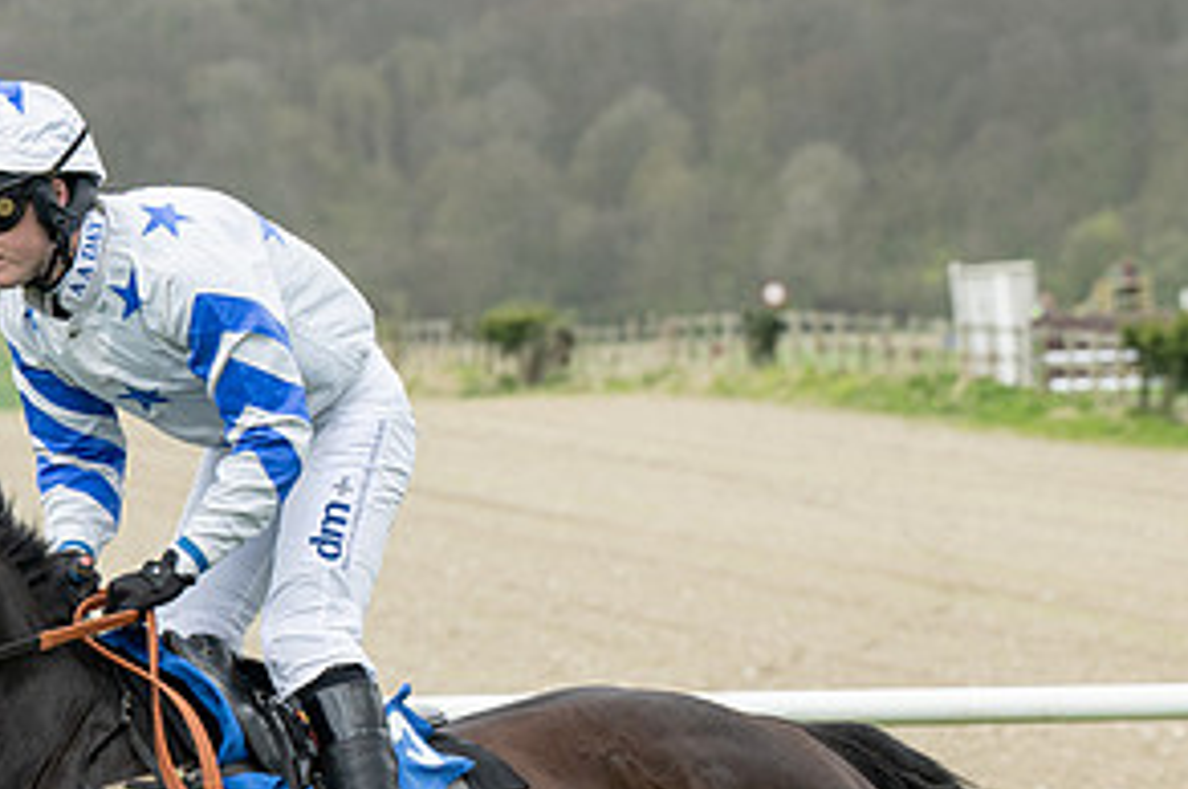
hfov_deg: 7.4
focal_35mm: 278
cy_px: 780
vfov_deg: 4.9
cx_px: 81
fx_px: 9164
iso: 400
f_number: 5
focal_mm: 101
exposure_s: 1/1000
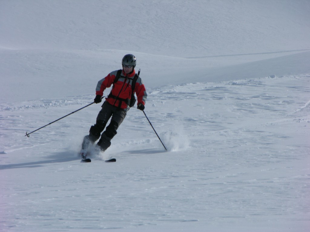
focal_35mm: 280
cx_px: 155
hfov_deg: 7.1
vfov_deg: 5.3
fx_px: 2508
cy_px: 116
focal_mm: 71.2
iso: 50
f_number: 6.6
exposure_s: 1/478
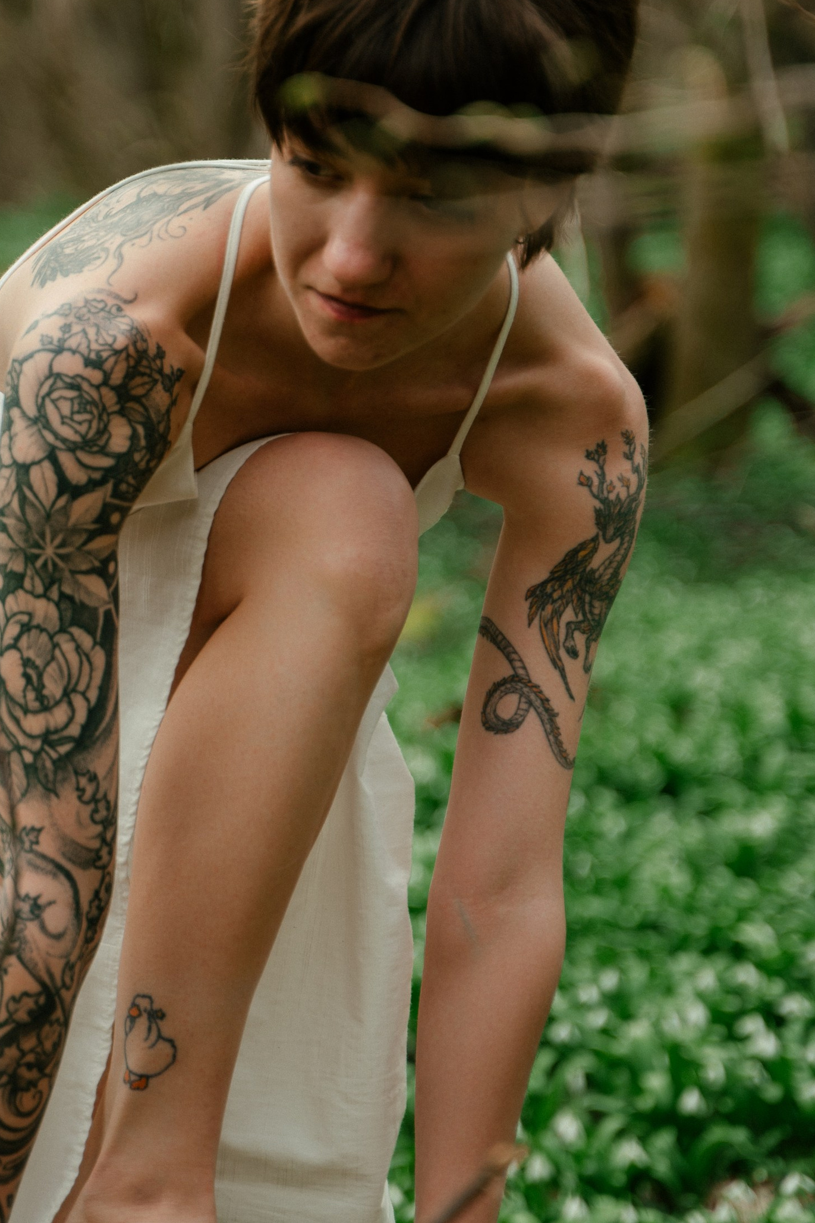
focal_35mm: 140
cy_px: 572
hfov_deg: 9.8
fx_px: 4753
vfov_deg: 14.7
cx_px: 272
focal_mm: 75
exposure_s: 1/320
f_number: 2.8
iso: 80
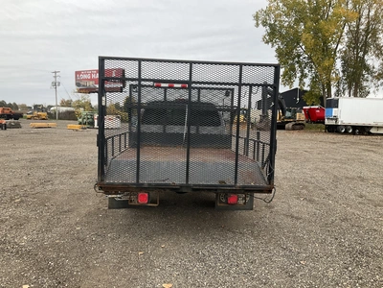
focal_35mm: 29
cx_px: 192
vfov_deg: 48.2
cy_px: 144
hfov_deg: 61.7
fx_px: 321
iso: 25
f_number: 1.8
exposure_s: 1/276
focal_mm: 3
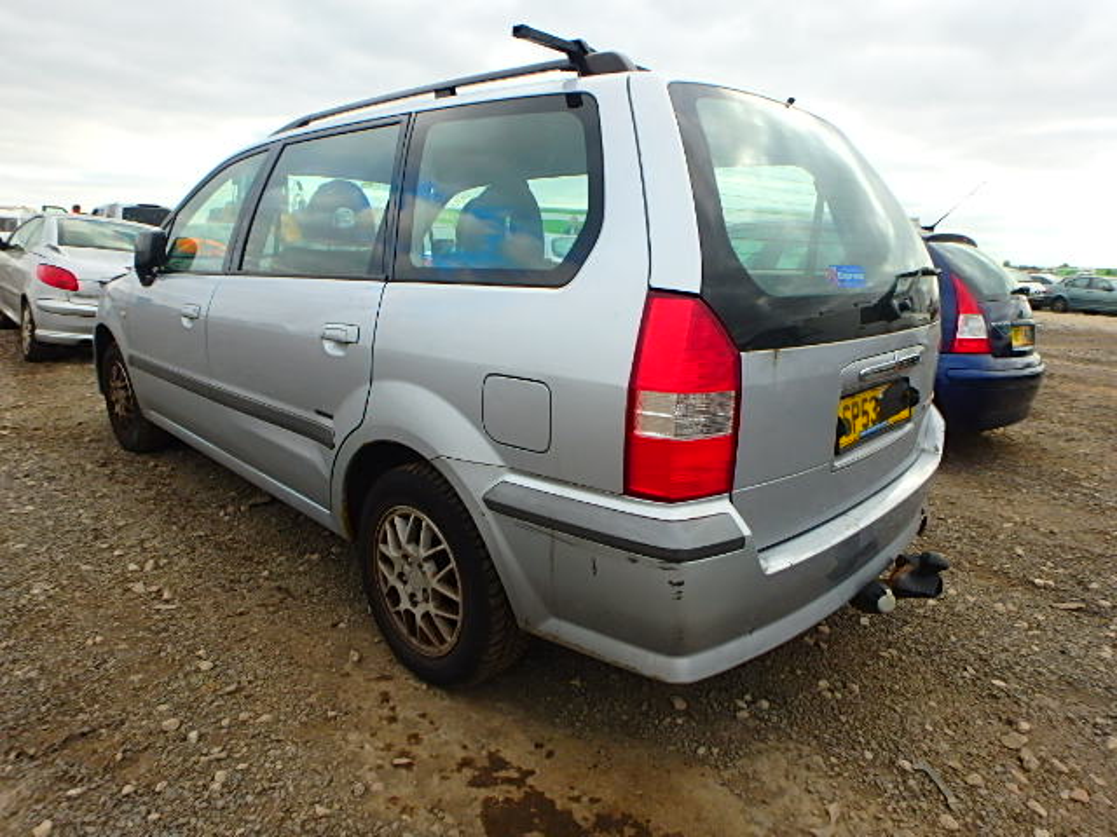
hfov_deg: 79.0
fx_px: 678
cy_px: 418
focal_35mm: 21
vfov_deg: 63.4
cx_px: 558
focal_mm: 3.7
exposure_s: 1/400
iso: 125
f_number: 3.5
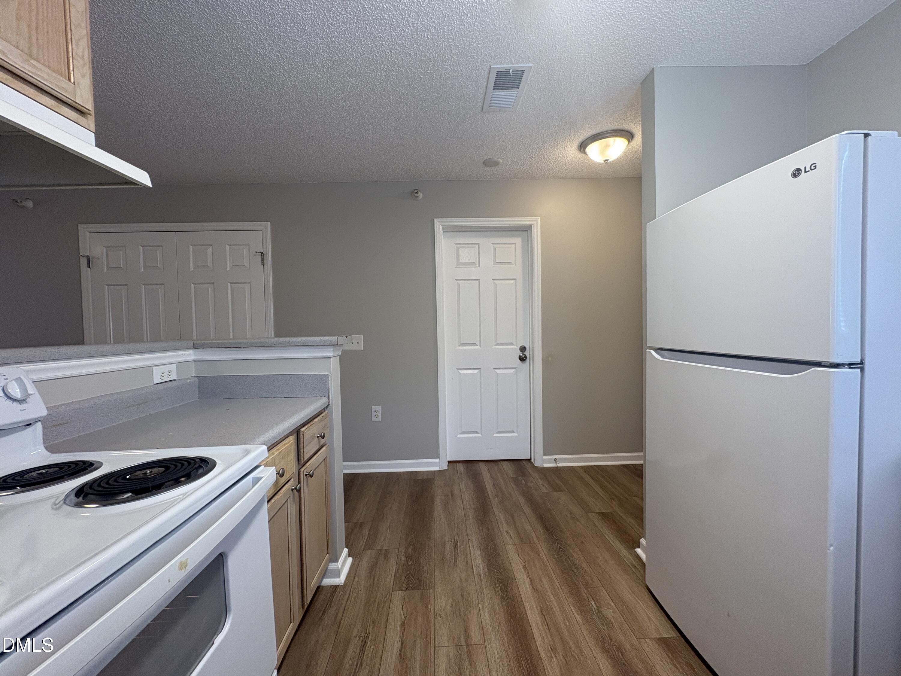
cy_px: 338
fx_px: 364
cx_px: 450
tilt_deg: -1.1
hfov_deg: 102.1
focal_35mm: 14
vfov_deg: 85.7
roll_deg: +1.9
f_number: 2.2
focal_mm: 2.22
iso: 125
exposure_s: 1/120
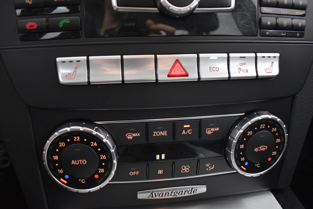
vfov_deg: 46.4
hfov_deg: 65.5
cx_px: 151
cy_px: 107
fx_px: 243
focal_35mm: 28
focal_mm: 18
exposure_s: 1/15
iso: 3200
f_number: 3.5
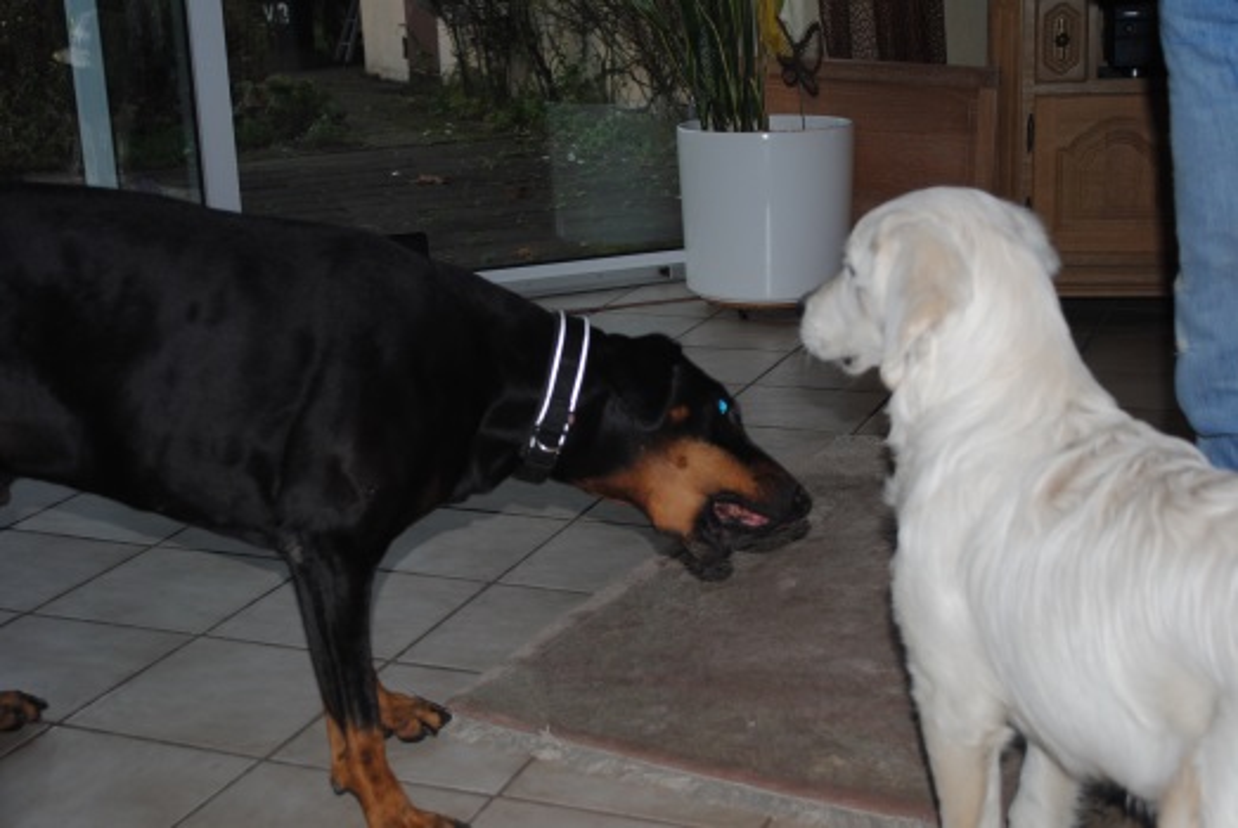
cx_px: 619
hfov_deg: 38.8
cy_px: 414
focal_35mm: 51
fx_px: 1756
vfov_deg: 26.6
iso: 200
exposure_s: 1/60
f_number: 5
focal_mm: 34
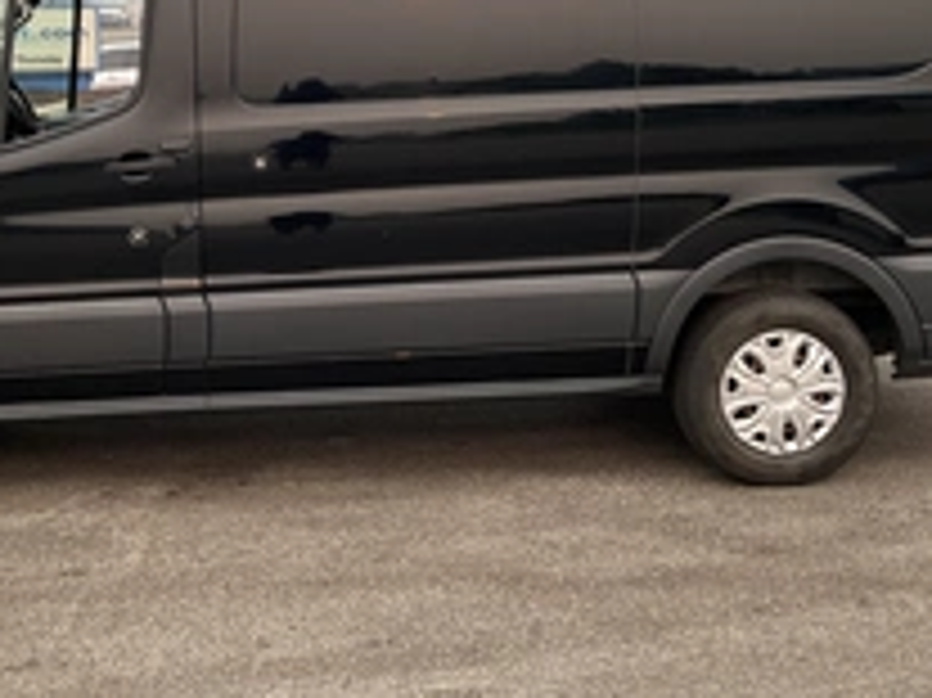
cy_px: 162
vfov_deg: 25.7
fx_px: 1507
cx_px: 383
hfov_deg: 34.3
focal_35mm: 56
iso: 25
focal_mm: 3
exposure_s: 1/562
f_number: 1.8
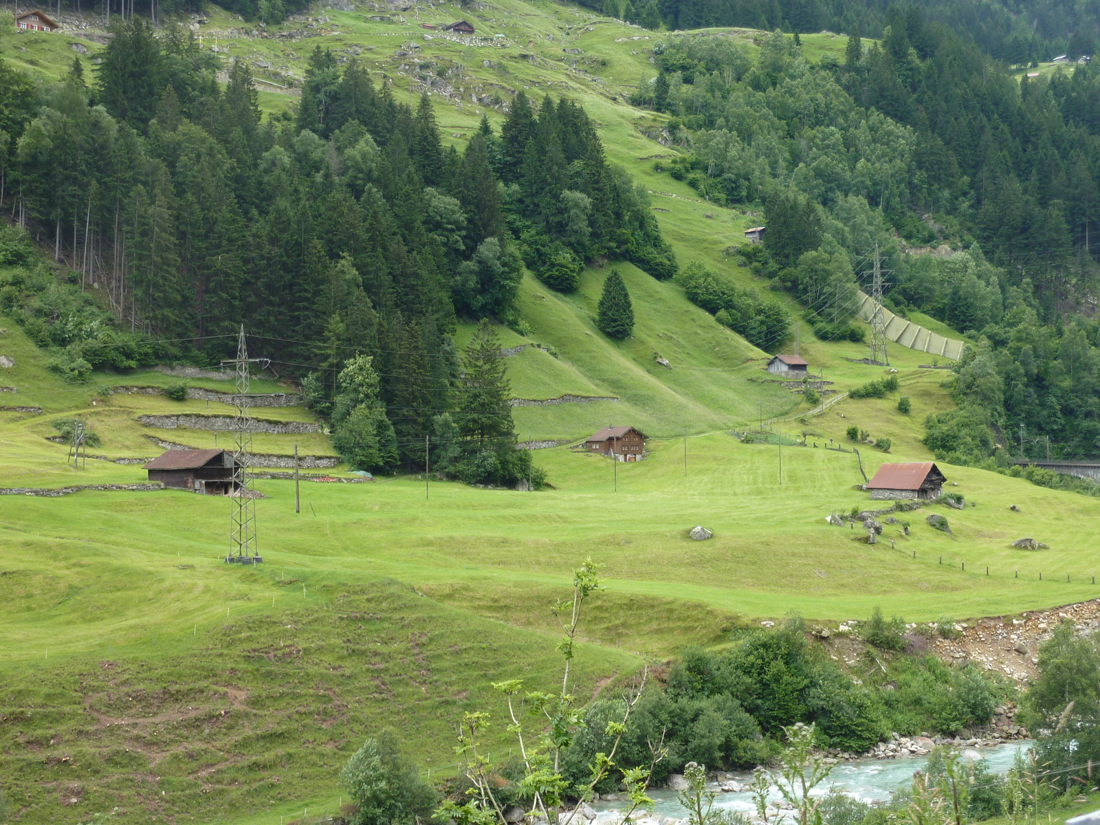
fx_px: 1748
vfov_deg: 26.6
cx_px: 550
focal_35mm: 55
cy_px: 412
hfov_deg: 34.9
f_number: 3.9
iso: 80
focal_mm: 9.1
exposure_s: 1/100
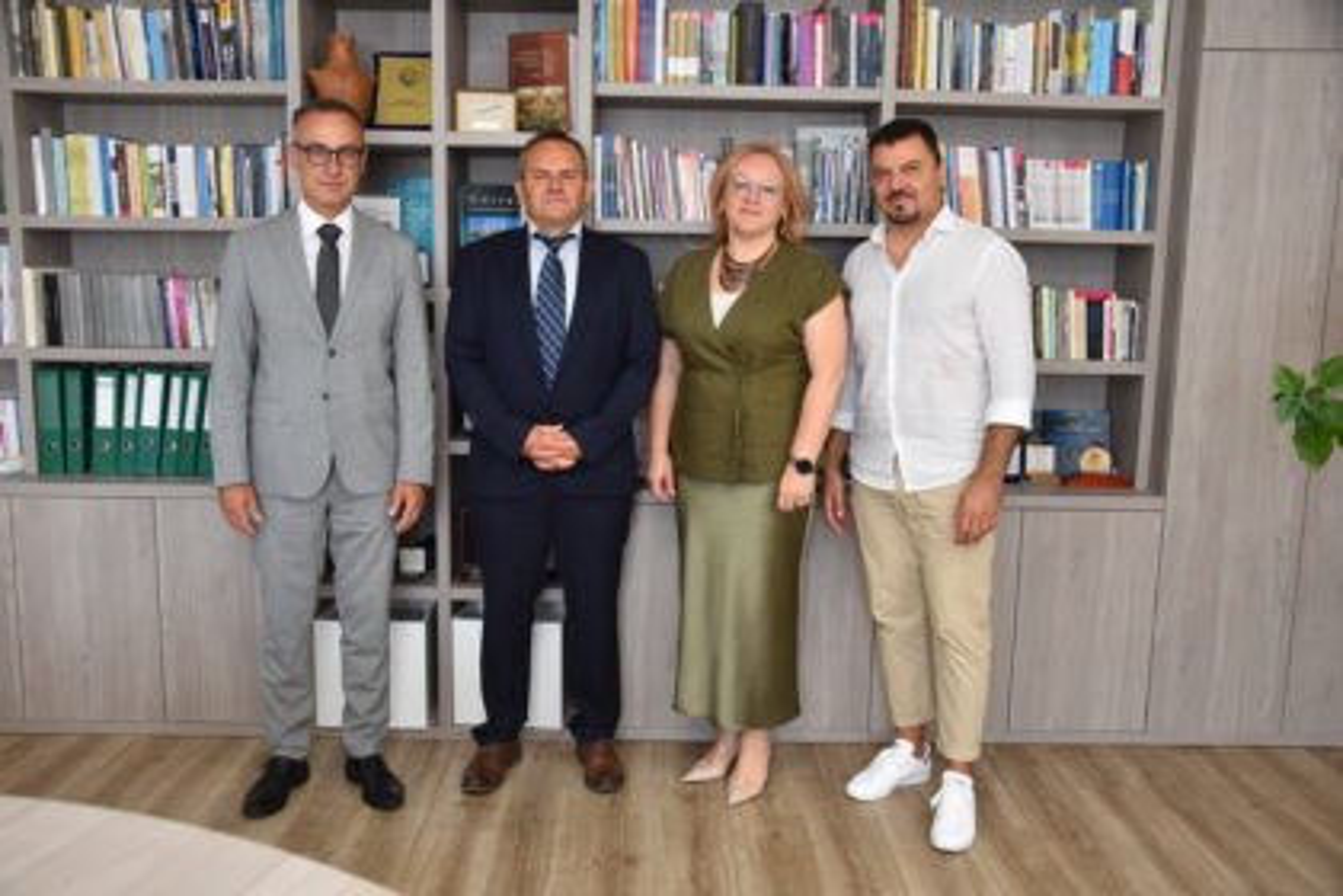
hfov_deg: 58.7
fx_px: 1194
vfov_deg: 41.1
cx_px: 672
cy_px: 448
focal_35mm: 32
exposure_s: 1/60
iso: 720
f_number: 4
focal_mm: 32
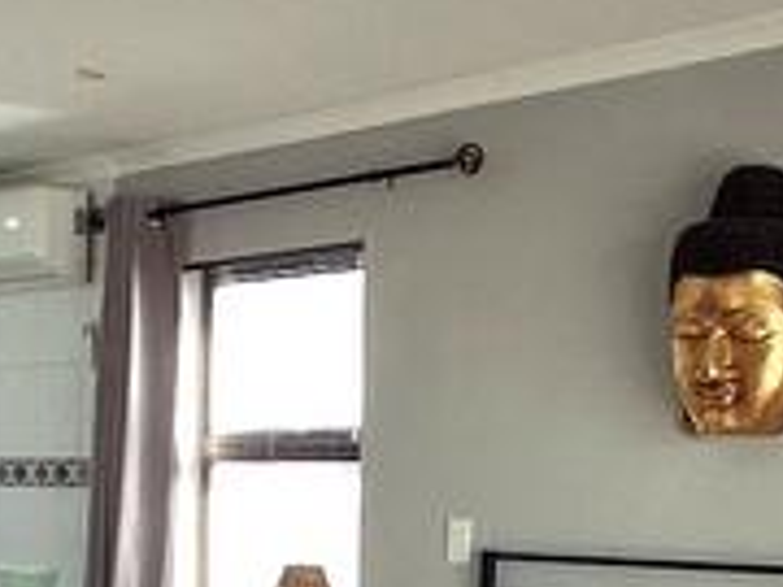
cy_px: 717
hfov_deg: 27.4
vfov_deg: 19.4
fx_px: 1606
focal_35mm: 71
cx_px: 383
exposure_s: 1/60.2
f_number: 2.2
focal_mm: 1.64
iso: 40
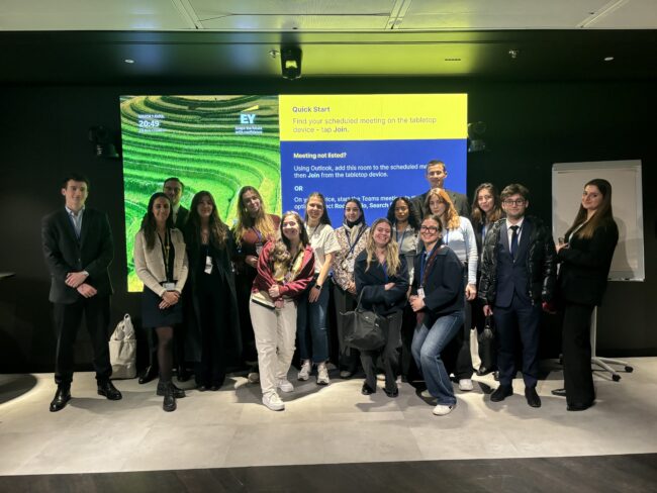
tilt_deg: -3.7
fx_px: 494
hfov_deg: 67.3
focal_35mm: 26
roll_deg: +0.8
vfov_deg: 53.1
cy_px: 246
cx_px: 328
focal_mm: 5.96
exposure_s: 1/58
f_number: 1.6
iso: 400
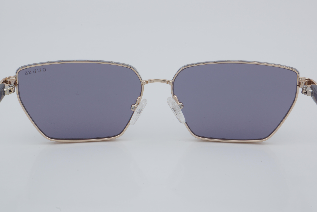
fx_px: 660
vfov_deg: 18.2
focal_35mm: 75
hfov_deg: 27.0
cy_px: 106
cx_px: 158
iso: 100
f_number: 32
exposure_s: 1/4
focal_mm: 50
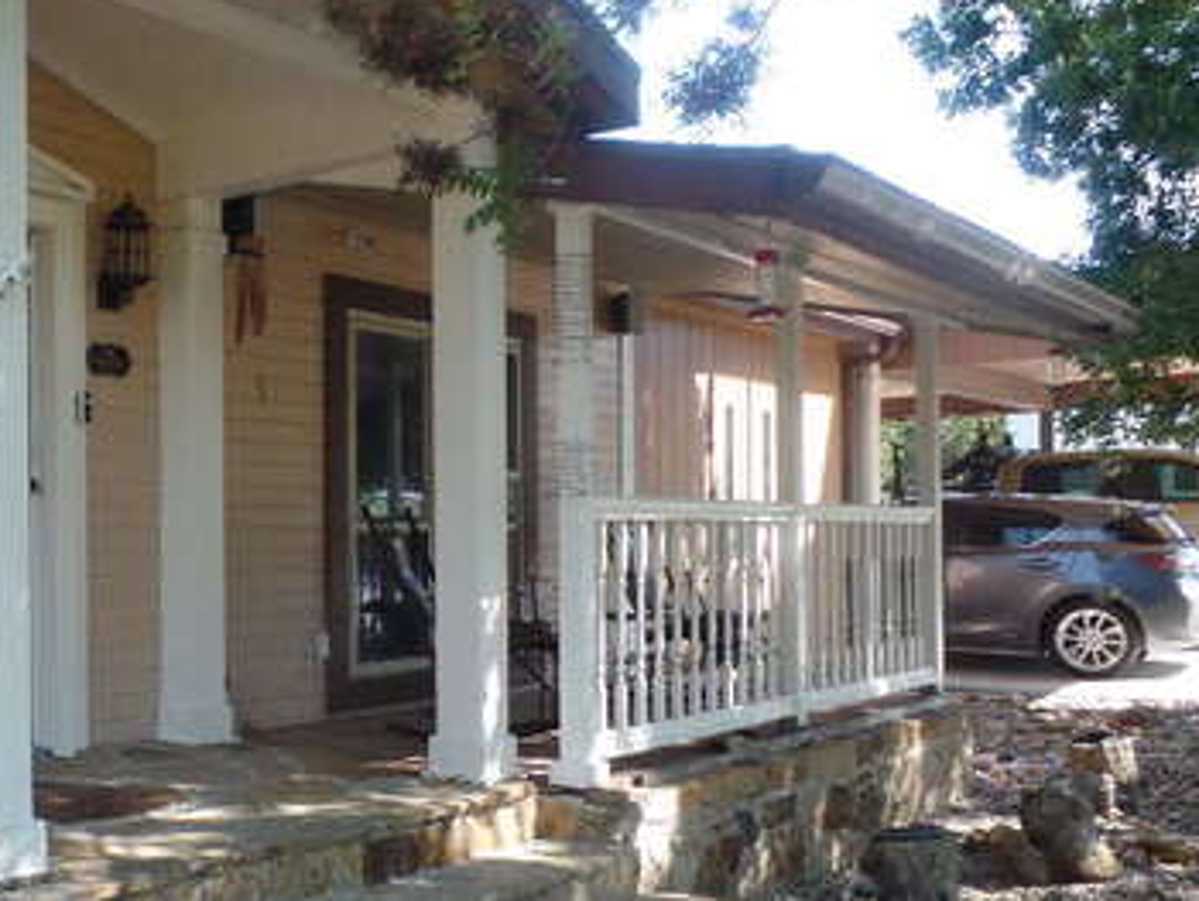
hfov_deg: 41.9
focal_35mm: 42
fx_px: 1456
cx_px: 168
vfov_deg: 34.3
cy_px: 528
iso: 80
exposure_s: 1/125
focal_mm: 4.1
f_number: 3.5
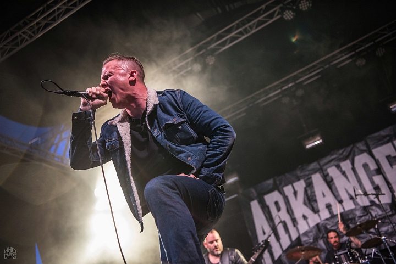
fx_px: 440
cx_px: 198
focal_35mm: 40
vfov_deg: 33.4
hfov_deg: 48.4
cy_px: 132
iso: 800
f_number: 2.8
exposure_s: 1/100
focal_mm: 40
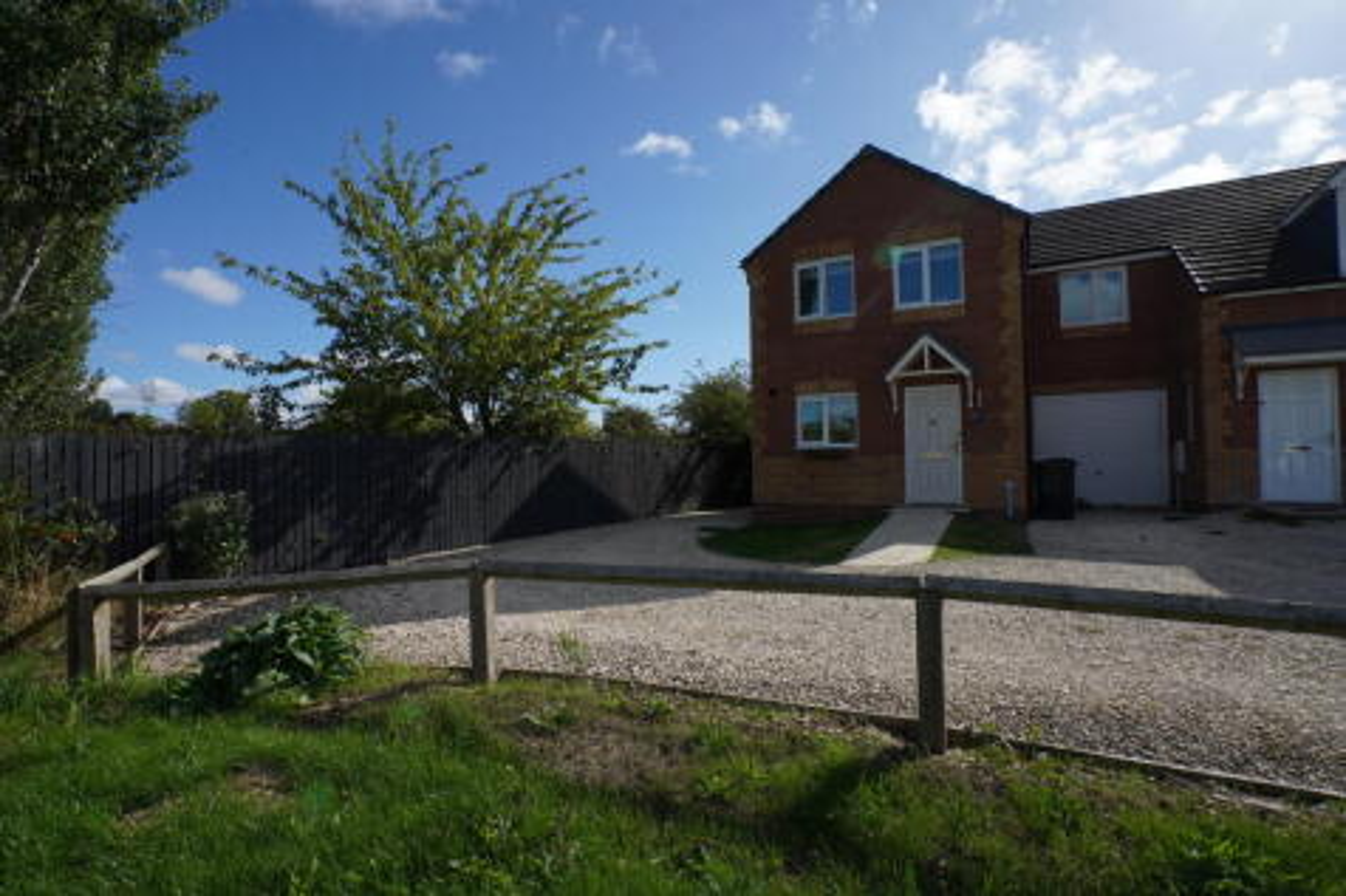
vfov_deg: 73.7
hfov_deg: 96.8
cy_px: 448
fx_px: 598
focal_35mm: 16
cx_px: 673
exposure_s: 1/500
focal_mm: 16
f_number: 14
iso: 400
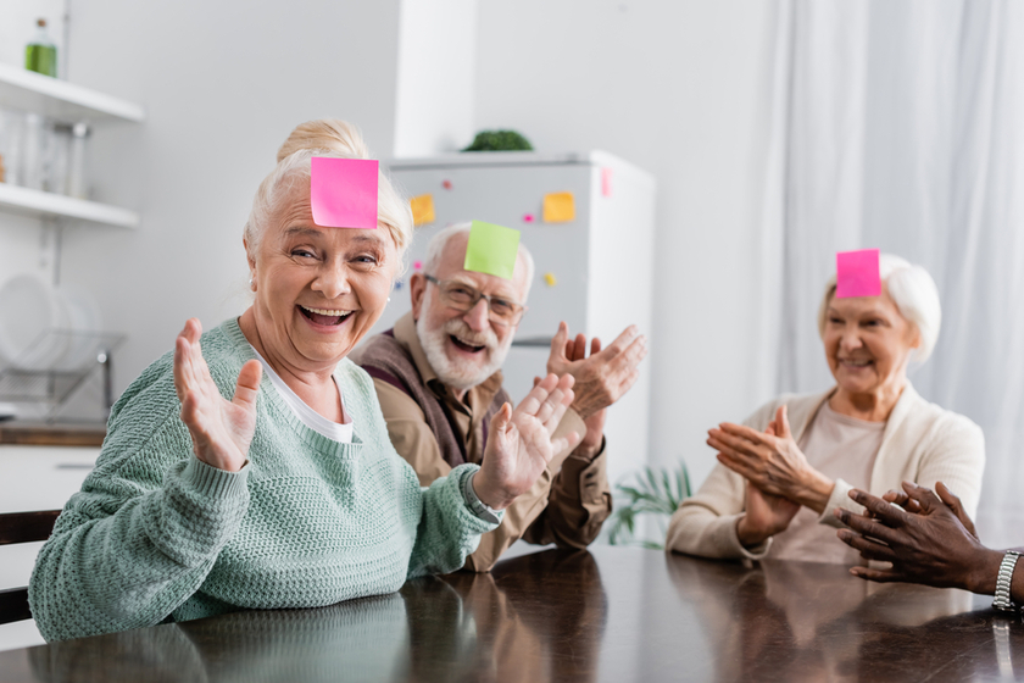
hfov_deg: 39.6
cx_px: 512
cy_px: 342
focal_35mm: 50
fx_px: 1422
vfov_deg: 27.0
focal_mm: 50
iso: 160
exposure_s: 1/200
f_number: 3.5
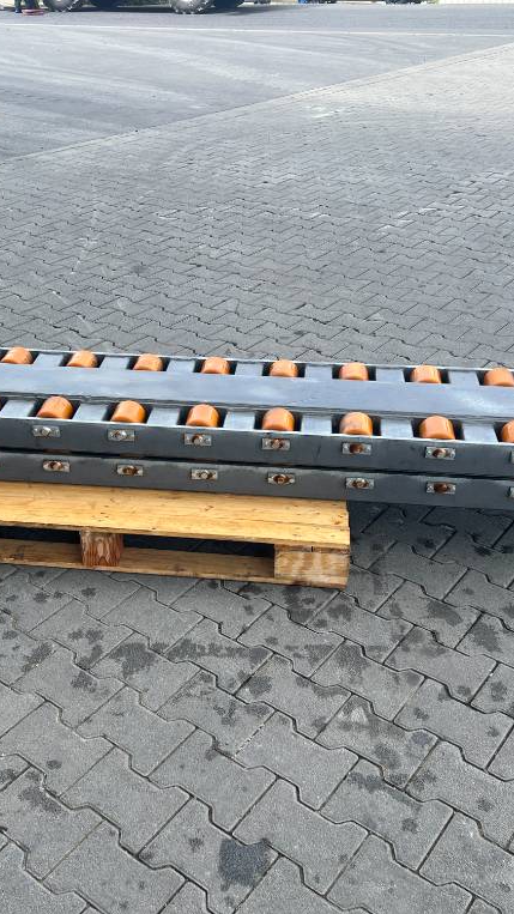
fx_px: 921
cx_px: 177
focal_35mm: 38
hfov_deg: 31.0
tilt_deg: -28.5
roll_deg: +0.0
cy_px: 458
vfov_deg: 52.8
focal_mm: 5.7
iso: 50
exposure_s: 1/1029
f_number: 1.5
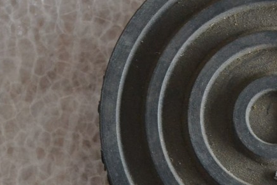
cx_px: 241
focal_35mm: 205
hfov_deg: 10.0
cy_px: 133
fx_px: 1577
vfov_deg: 6.7
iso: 2200
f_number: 5.3
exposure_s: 1/60
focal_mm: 44
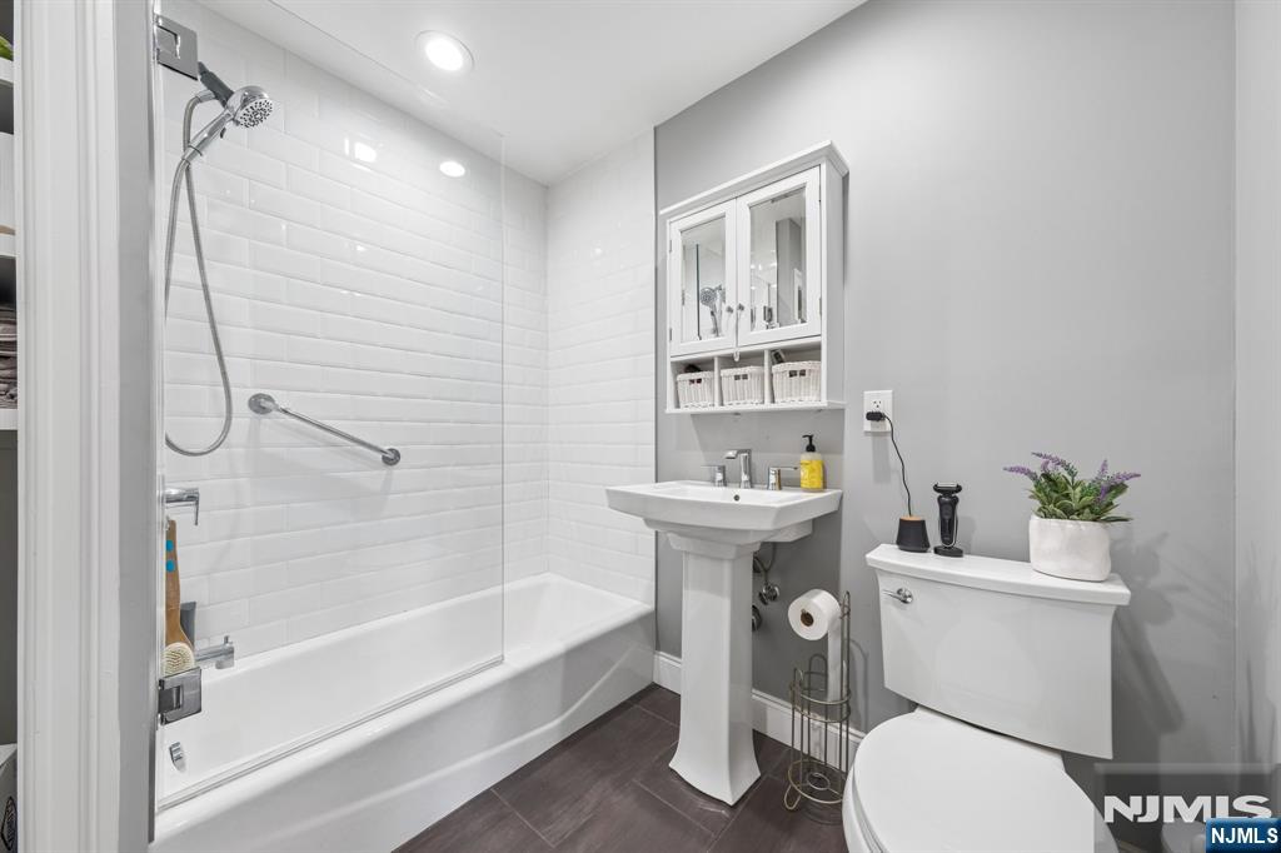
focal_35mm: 12
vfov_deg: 90.0
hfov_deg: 112.6
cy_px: 426
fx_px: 427
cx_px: 640
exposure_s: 1/4
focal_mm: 8
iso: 160
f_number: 8
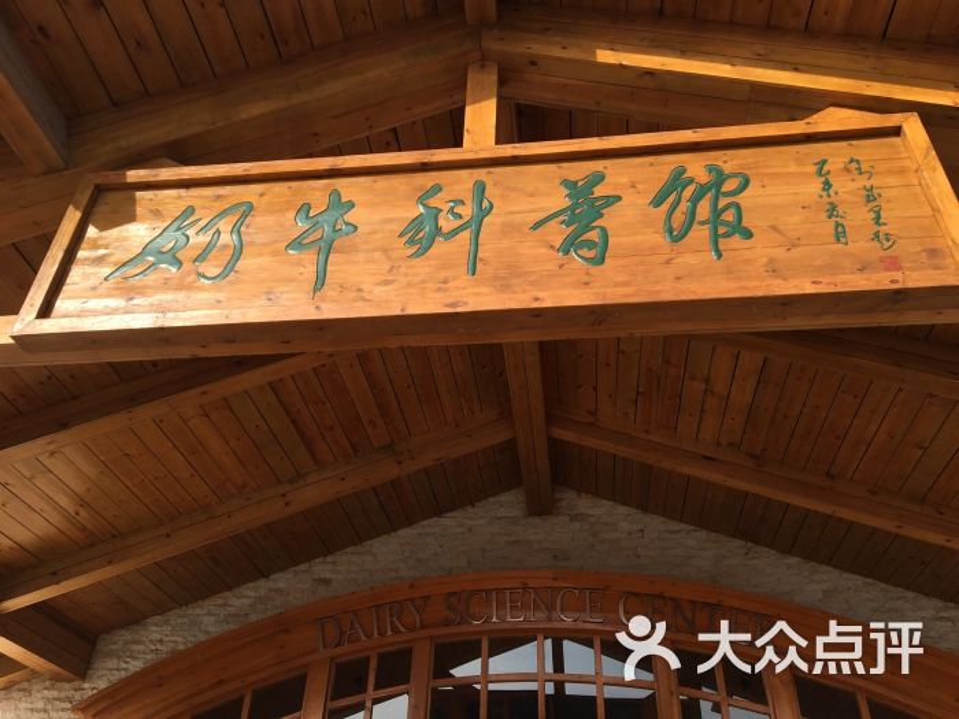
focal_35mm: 29
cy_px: 360
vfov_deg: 48.2
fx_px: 803
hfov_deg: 61.7
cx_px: 480
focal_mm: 4.15
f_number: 2.2
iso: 25
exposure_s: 1/1012
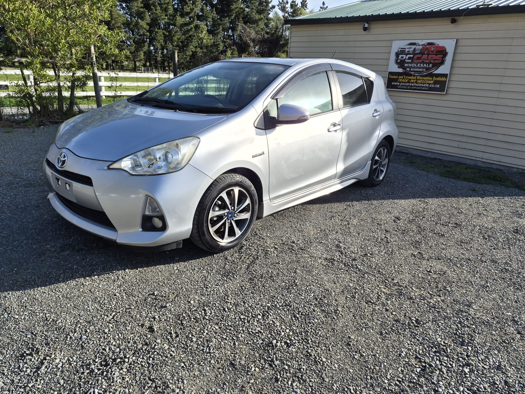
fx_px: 349
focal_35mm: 23
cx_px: 262
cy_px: 197
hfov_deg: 73.9
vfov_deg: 58.9
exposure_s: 1/7696
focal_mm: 5.4
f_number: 1.8
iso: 64
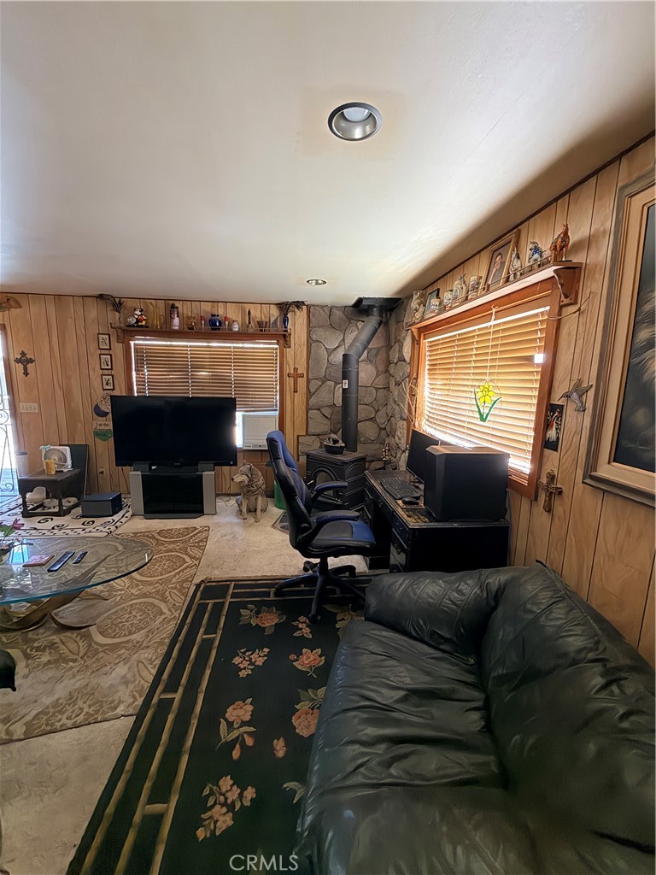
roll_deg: -1.5
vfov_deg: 102.1
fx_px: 354
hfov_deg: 85.7
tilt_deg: -10.3
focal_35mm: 14
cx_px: 328
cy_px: 438
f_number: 2.2
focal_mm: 2.22
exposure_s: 1/40
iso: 400
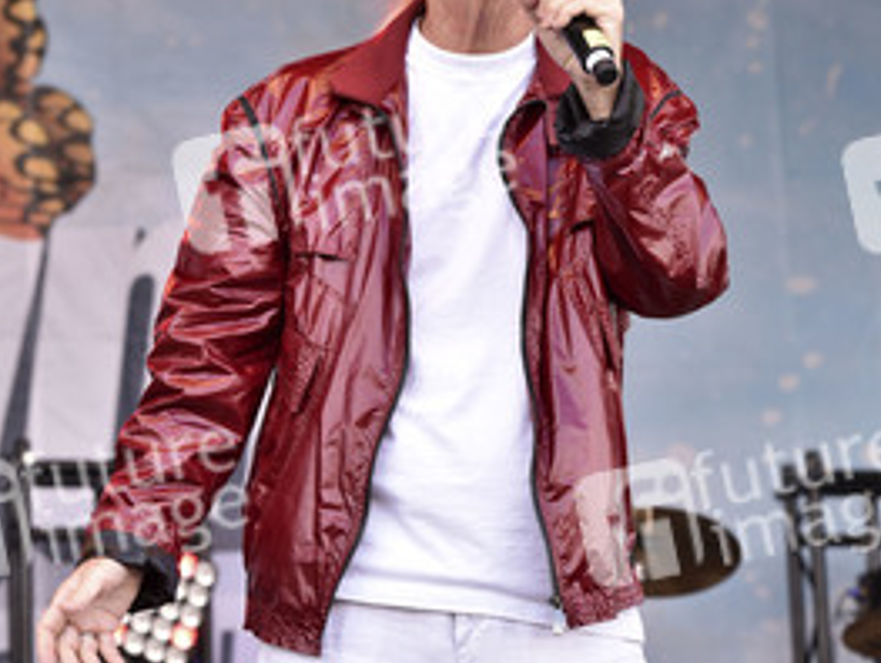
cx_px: 442
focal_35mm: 143
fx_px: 3644
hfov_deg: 13.8
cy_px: 342
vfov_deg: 10.4
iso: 400
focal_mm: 98
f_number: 6.3
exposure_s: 1/160
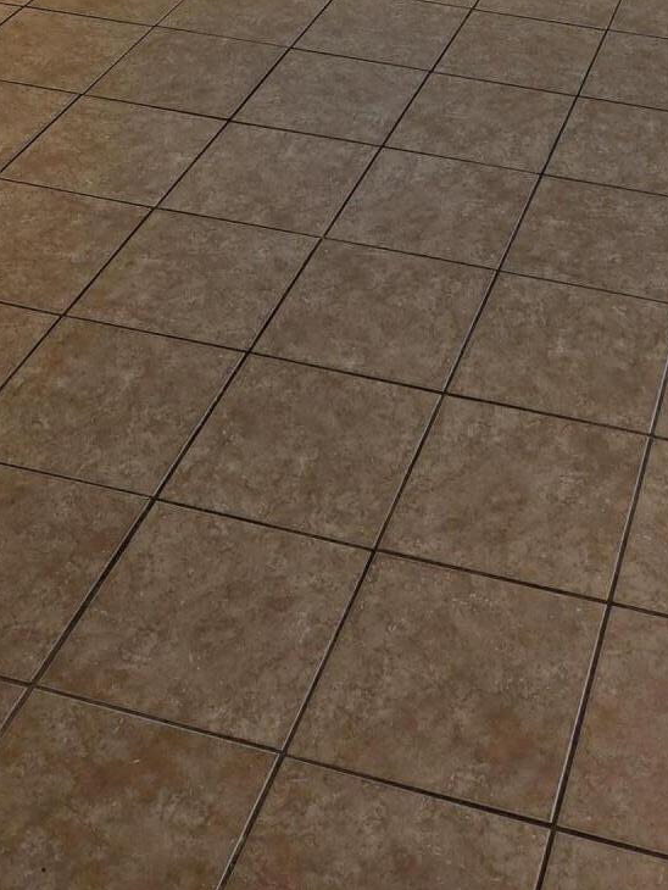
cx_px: 517
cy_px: -326
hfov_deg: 23.0
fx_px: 1620
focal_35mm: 63
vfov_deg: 25.5
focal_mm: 5.4
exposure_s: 1/120
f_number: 1.8
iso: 40
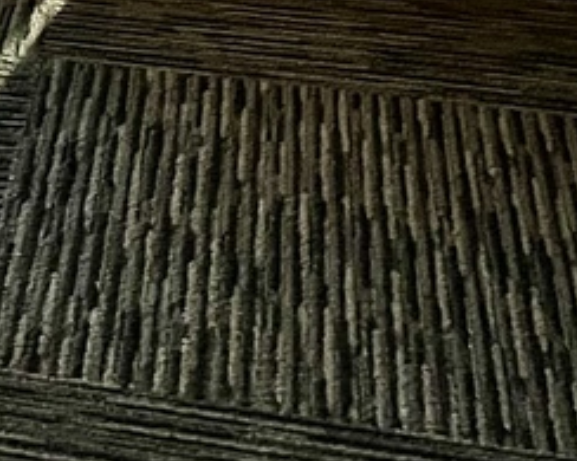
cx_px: -447
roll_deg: +0.5
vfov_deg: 9.1
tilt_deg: -7.9
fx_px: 2561
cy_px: -688
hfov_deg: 11.9
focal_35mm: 150
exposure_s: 1/30
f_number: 1.6
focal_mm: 5.1
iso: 500
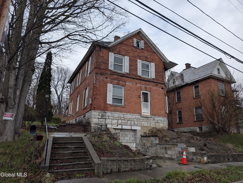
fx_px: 169
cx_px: 122
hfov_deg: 71.5
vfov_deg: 56.9
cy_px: 92
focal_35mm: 24
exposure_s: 1/1095
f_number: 1.68
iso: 22
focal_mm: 6.9
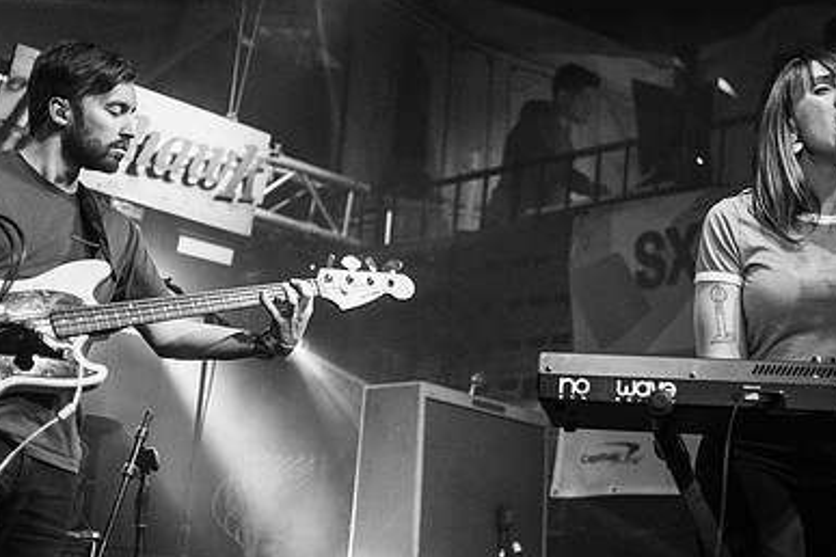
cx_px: 490
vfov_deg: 18.9
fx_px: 1672
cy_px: 271
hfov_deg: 28.0
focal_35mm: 72
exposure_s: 1/160
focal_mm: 48
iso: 3200
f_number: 2.8
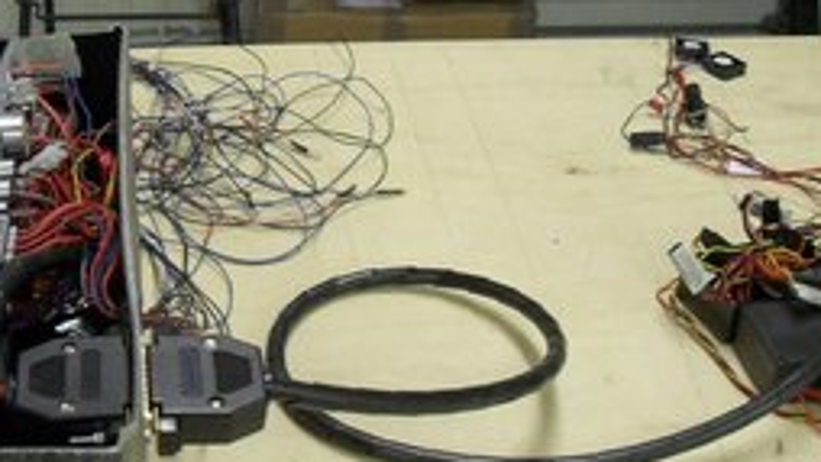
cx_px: 365
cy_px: 246
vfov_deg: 20.1
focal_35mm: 60
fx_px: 1306
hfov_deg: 34.9
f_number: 2.8
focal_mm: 6.2
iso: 200
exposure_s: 1/30
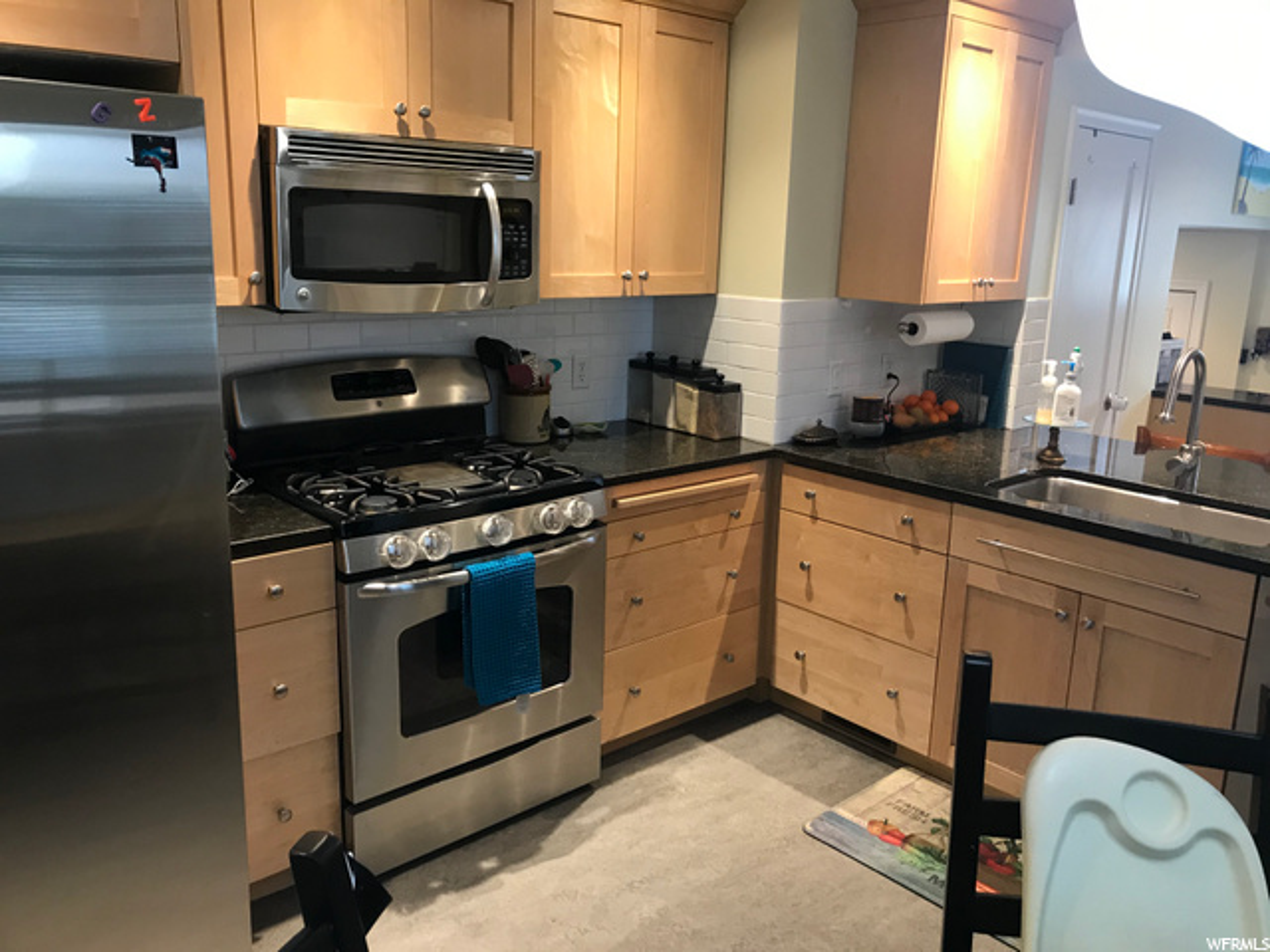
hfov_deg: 63.4
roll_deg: -3.0
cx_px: 635
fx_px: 1027
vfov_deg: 49.7
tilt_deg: -12.2
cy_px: 476
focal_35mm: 28
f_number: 1.8
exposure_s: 1/20
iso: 40
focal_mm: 3.99
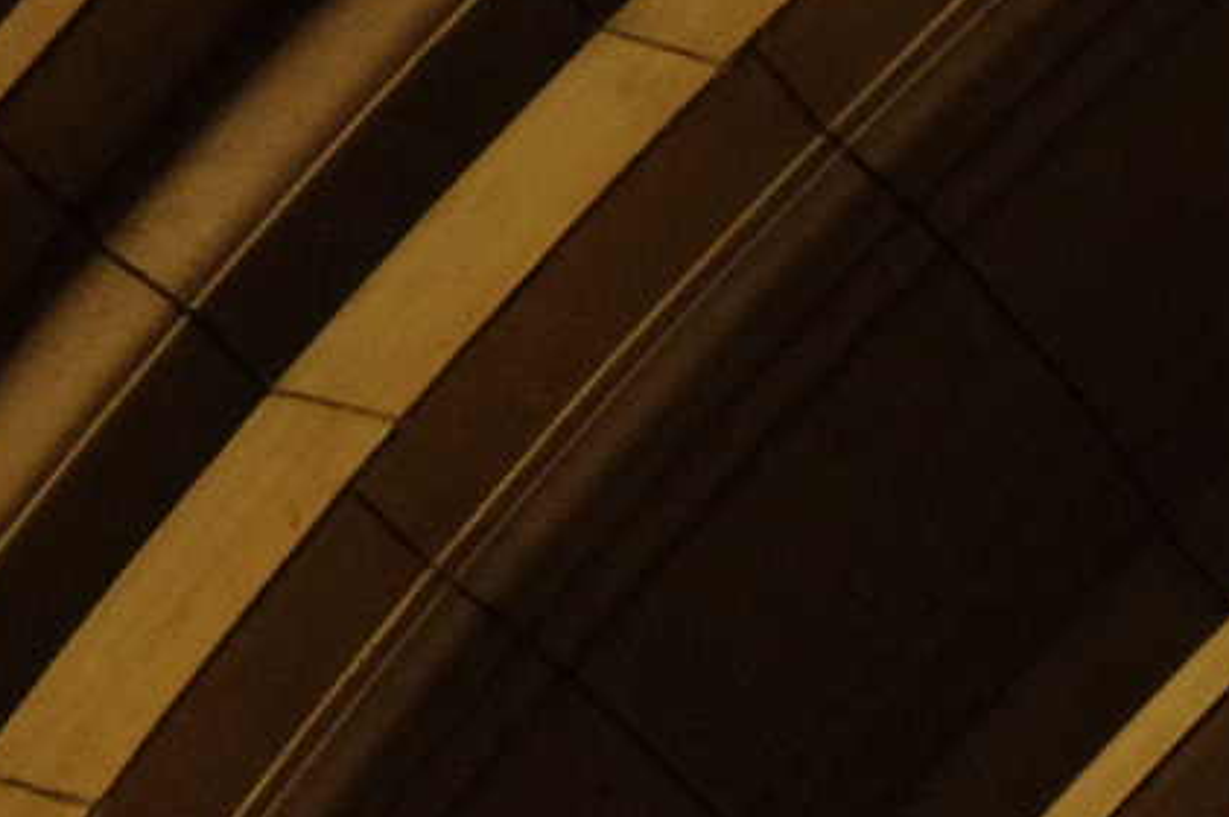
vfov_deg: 1.3
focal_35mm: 1094
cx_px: 1130
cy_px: 1176
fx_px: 37318
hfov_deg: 1.9
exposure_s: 1/40
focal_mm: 150
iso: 1600
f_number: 11
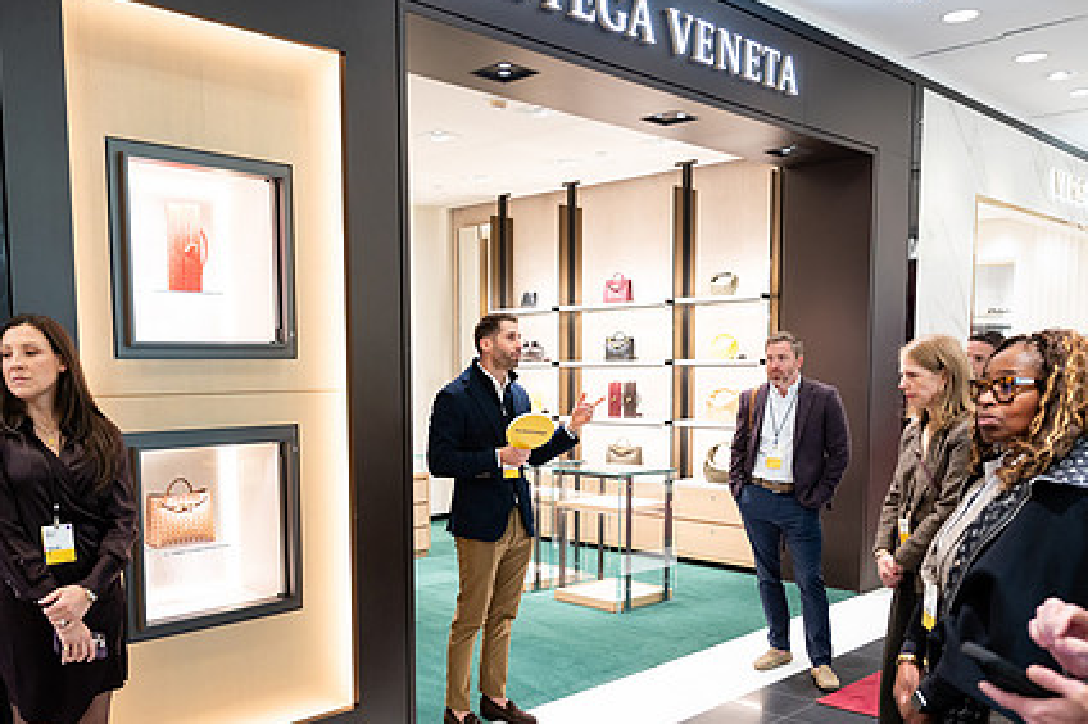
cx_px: 457
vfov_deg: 39.6
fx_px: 997
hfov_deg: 57.0
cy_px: 462
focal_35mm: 33
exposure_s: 1/160
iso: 1000
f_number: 3.2
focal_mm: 24
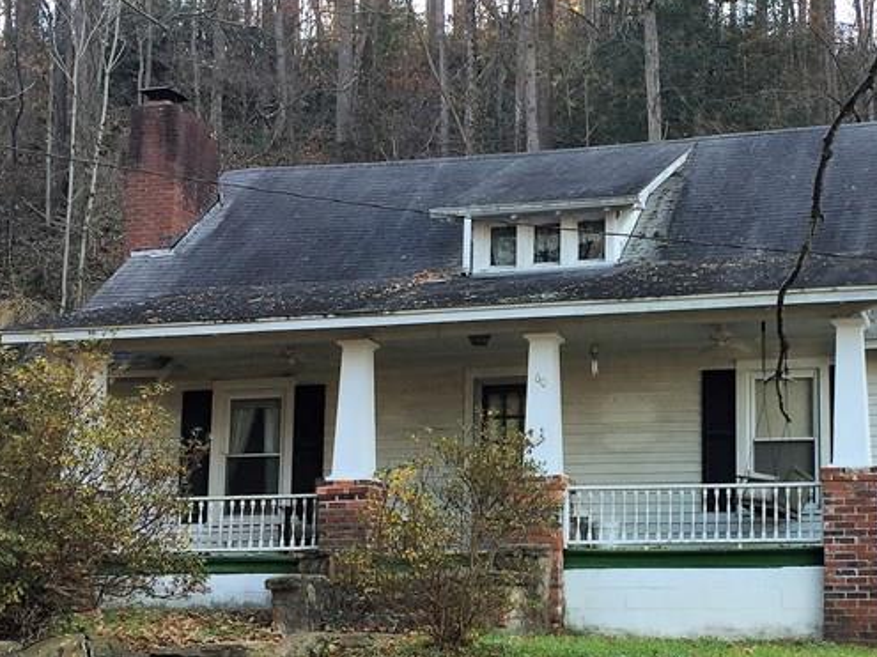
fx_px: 1520
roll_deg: +0.0
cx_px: 641
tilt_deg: +8.8
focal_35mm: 60
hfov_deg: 31.7
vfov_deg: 24.4
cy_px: 380
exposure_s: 1/120
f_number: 2.2
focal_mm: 4.15
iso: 32
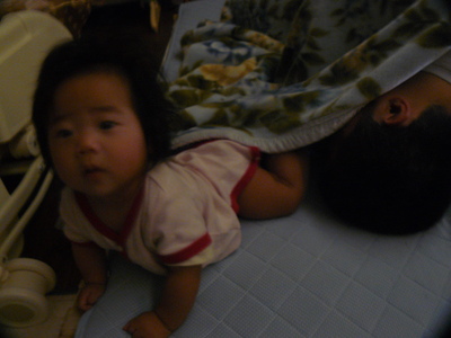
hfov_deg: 51.4
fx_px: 469
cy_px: 169
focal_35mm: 36
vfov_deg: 39.7
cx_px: 226
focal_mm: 6
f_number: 2.8
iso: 200
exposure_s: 1
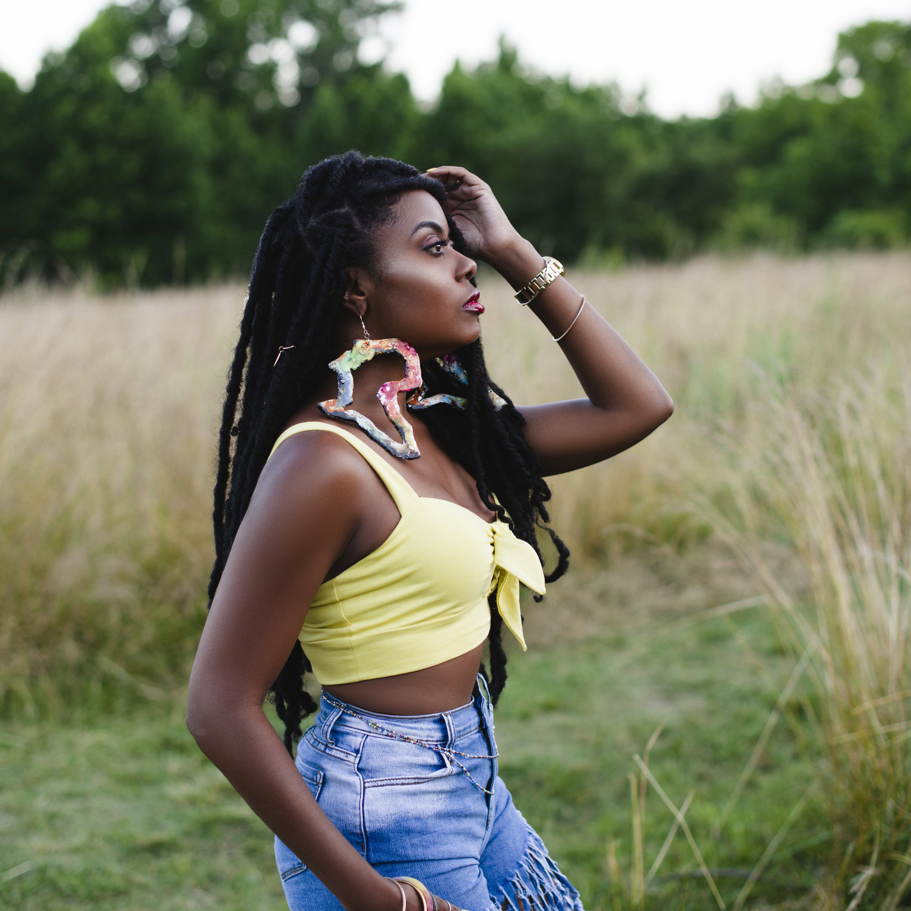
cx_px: 456
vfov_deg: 26.9
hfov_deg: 26.9
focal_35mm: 64
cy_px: 435
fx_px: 1906
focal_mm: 50
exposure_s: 1/320
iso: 200
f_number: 2.2
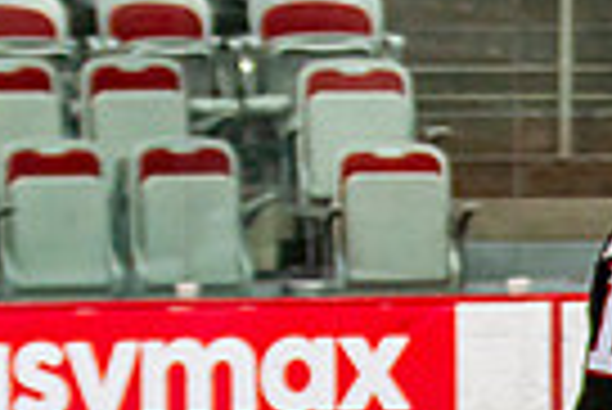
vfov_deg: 2.9
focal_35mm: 481
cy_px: 609
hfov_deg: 4.2
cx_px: 1281
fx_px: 8186
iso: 640
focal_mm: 75
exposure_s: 1/640
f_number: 2.8
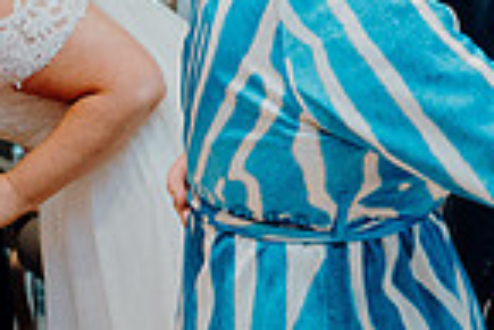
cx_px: 450
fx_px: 1429
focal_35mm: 104
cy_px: 77
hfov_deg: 19.3
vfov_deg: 13.1
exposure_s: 1/160
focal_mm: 26
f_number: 3.5
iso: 2000
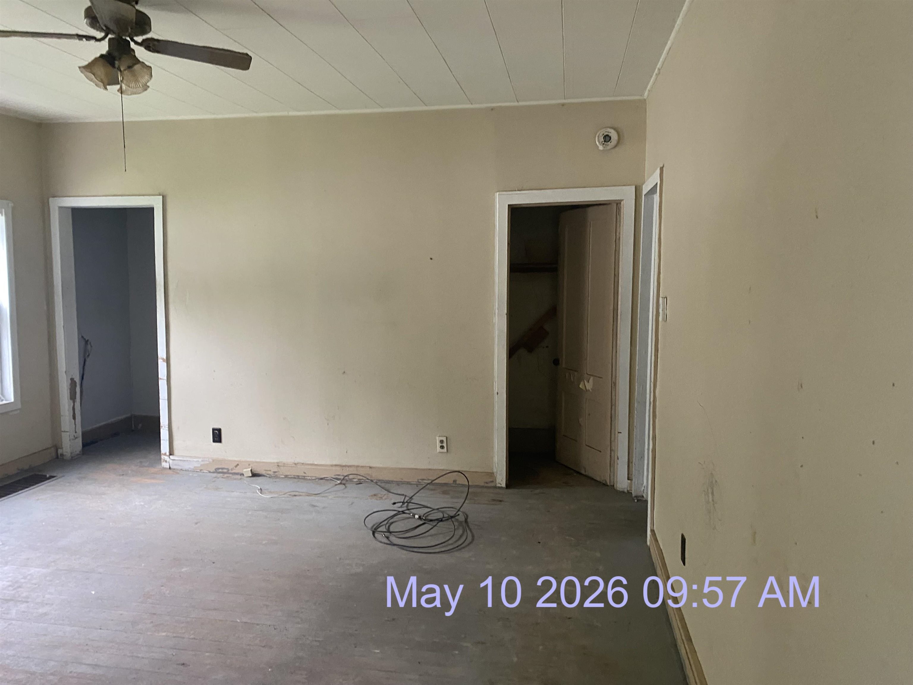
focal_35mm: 26
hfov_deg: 67.3
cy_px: 342
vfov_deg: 53.1
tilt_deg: -4.8
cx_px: 456
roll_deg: -1.9
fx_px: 686
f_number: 1.8
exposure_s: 1/60
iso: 320
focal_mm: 4.25
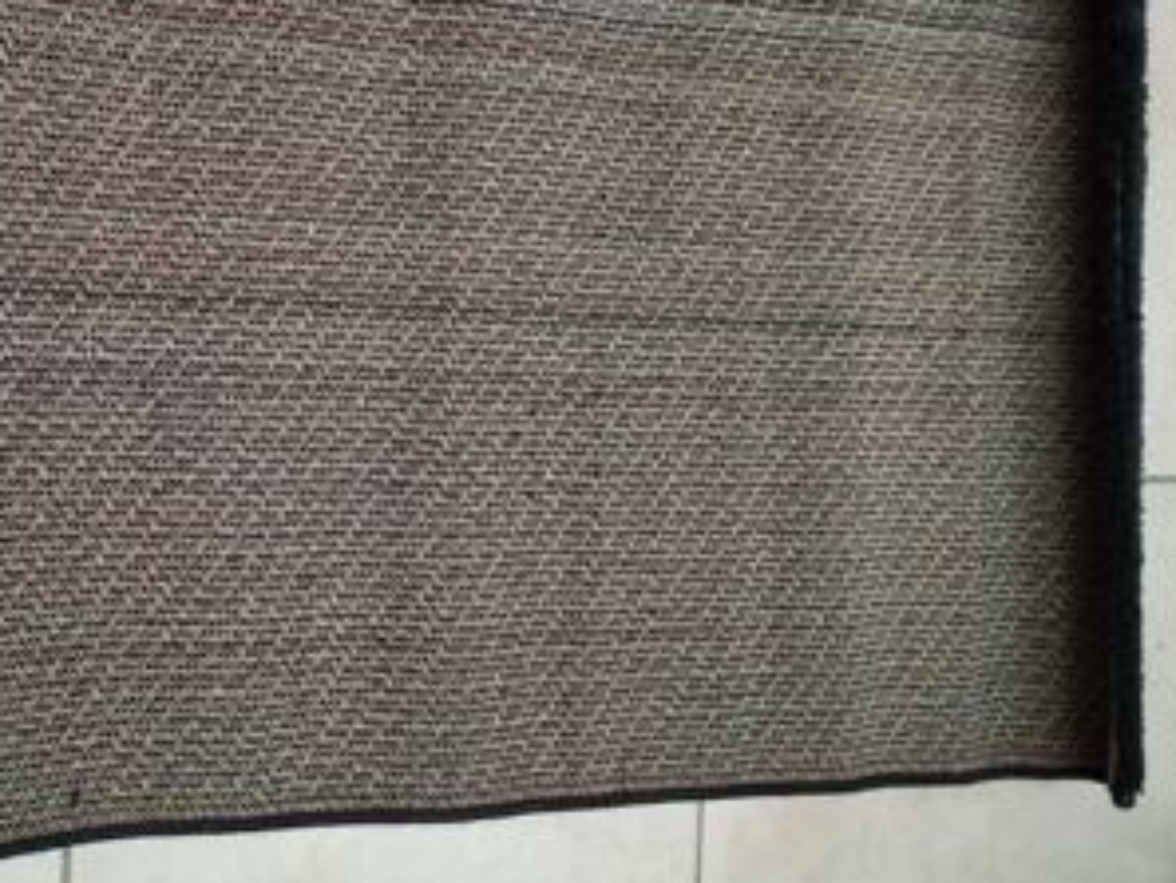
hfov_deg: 43.3
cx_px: 285
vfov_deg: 34.0
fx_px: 1427
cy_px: 289
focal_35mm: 42
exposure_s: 1/16.7
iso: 737
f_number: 1.8
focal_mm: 4.25
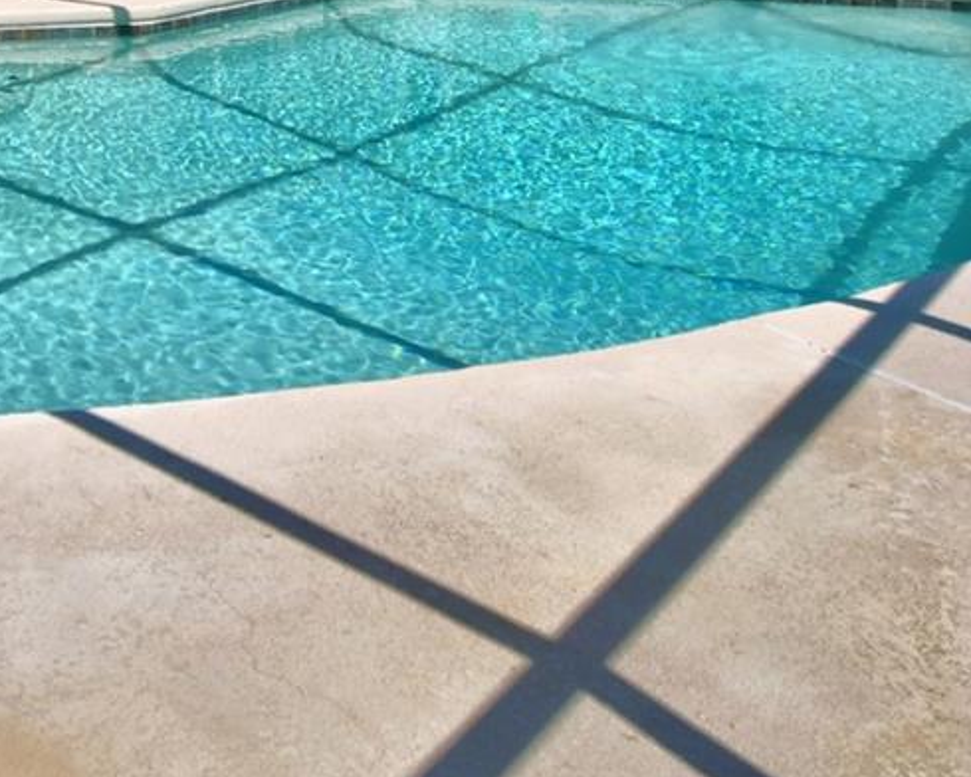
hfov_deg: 36.6
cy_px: -192
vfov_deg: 28.0
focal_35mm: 46
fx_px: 1322
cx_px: 22
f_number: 4.5
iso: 100
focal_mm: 10
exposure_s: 1/1600
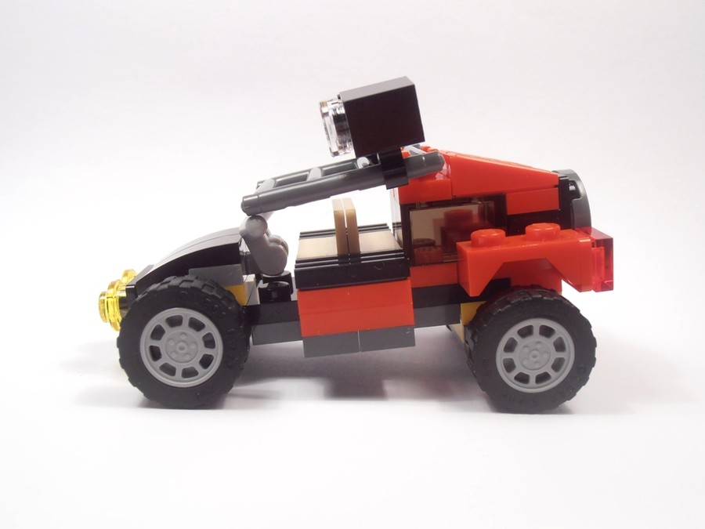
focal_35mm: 37
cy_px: 264
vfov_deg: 38.7
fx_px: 754
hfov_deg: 50.1
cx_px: 352
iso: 80
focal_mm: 6.61
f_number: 3.9
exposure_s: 1/50
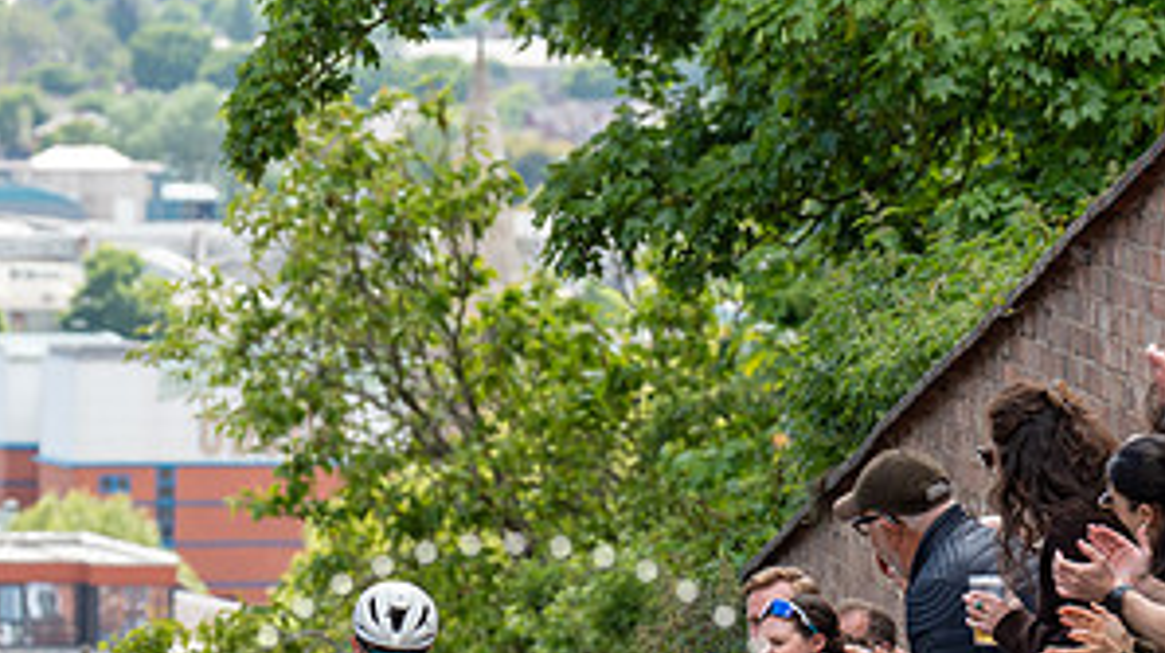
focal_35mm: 357
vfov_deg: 3.4
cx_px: 496
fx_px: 11018
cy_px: 696
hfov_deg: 6.1
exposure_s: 1/1000
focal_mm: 131
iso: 640
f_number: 5
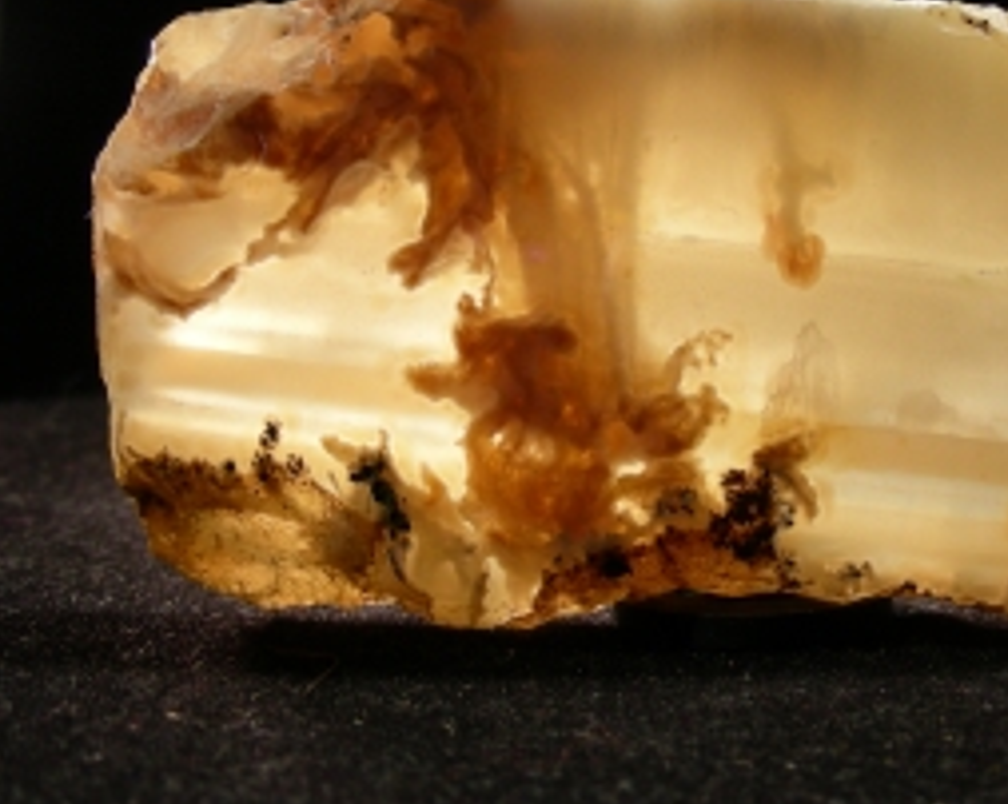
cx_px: 805
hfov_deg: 24.7
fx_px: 2266
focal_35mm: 76
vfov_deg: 20.1
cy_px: 285
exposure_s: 1/57.3
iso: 50
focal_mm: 8
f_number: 3.5
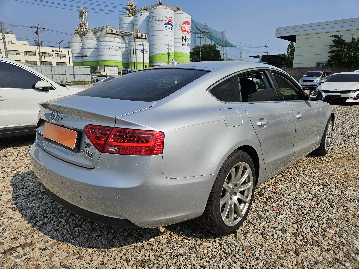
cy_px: 134
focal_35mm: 23
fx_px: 239
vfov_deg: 58.9
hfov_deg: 73.9
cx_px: 180
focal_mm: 5.4
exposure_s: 1/2969
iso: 25
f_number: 1.8
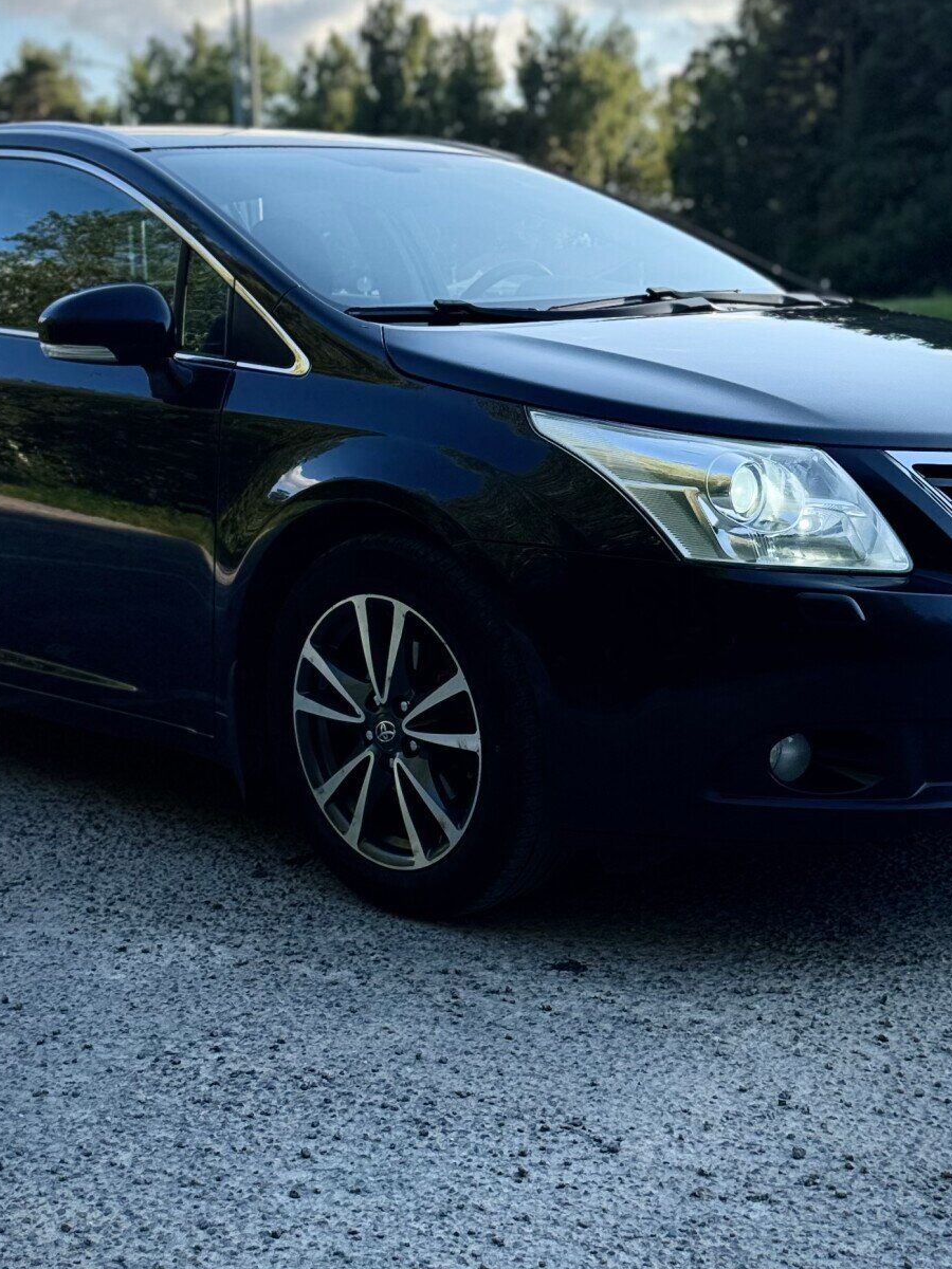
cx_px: 465
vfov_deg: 36.8
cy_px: 588
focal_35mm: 52
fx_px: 1907
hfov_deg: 28.0
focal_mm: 6.76
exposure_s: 1/2174
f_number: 1.78
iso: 80
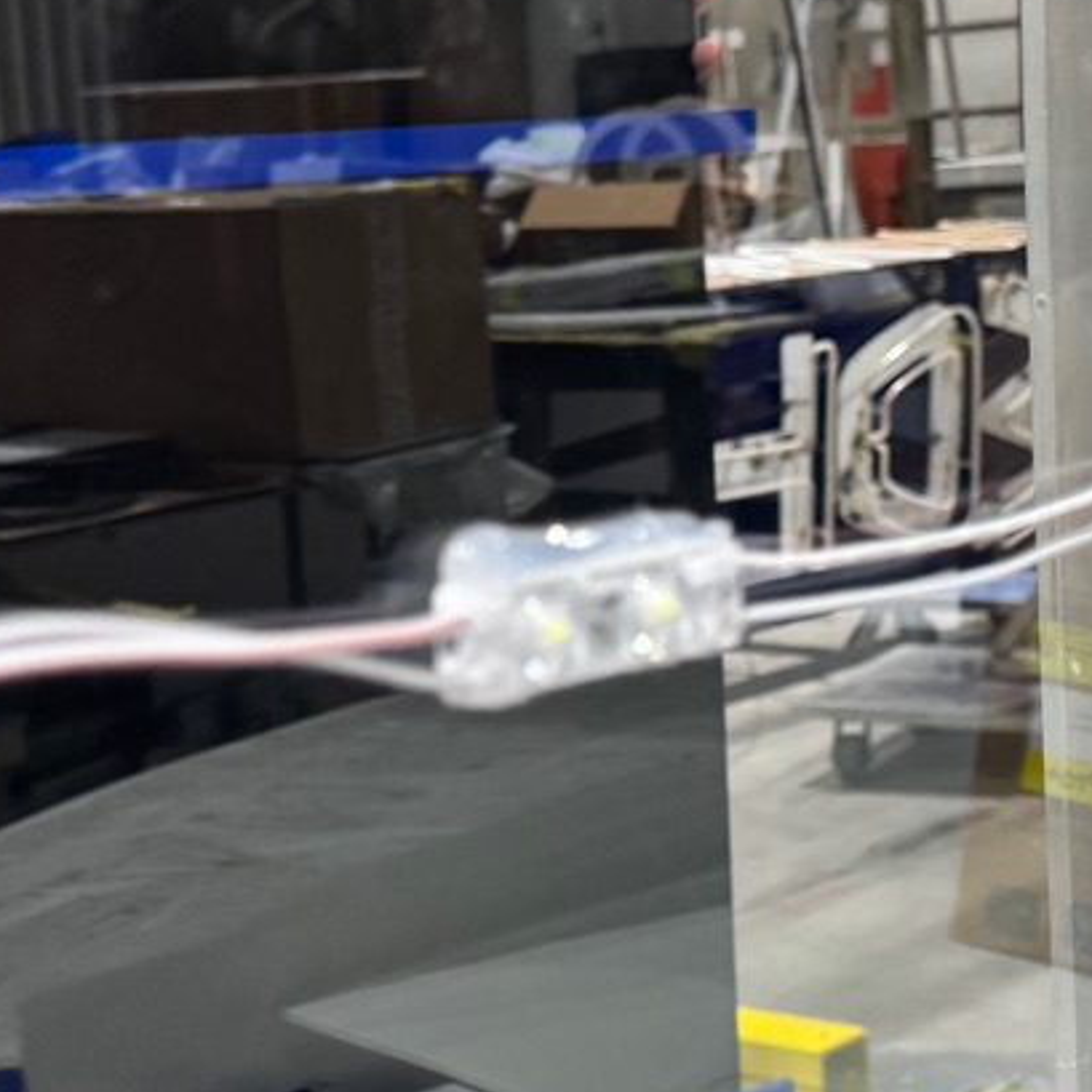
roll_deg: +3.1
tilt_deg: -9.8
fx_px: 2962
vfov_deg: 20.9
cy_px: 665
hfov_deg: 20.9
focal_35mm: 83
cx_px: 649
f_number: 1.78
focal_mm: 6.76
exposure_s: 1/120
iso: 125
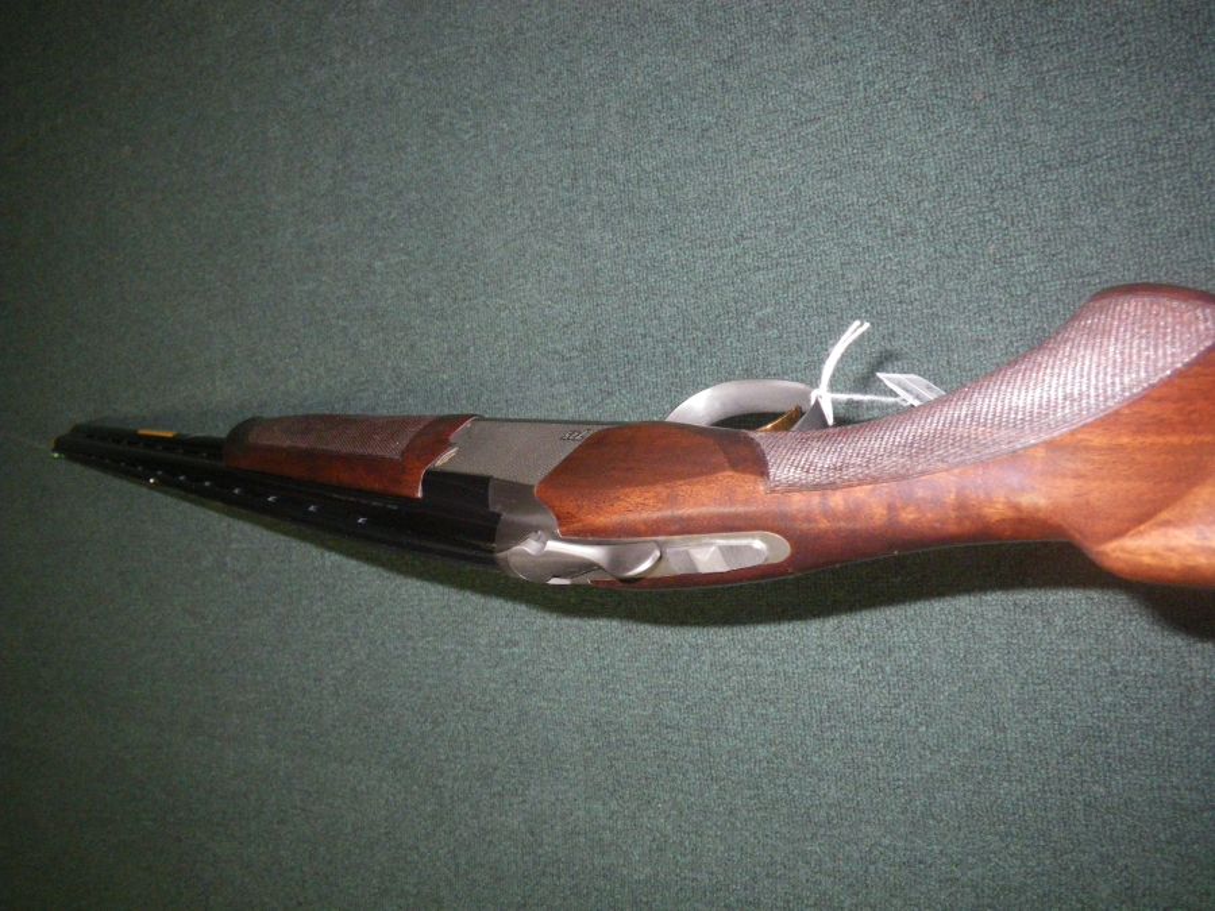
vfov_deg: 49.7
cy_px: 456
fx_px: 983
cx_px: 608
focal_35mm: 28
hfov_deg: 63.4
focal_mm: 5
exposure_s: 1/50
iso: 400
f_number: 3.5
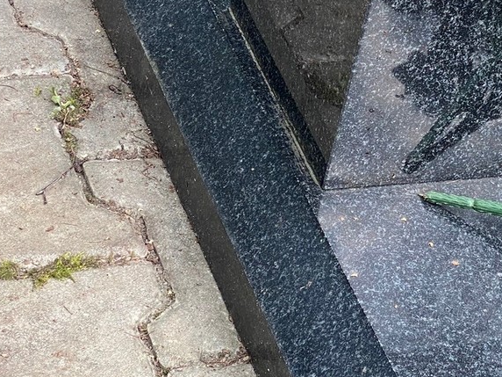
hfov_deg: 14.6
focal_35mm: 131
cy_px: 51
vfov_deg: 11.3
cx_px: 591
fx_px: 1900
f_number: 2
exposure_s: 1/122
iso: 20
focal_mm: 6
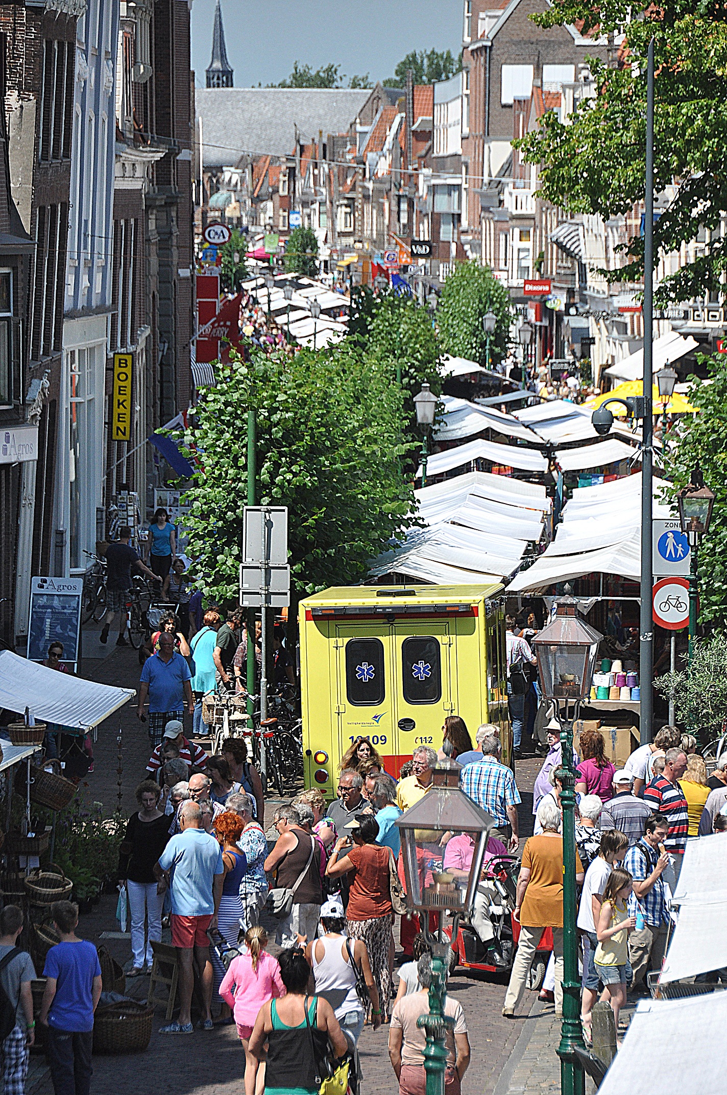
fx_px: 5922
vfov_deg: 10.6
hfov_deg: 7.0
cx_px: 364
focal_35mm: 195
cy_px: 548
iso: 400
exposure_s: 1/1600
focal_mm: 130
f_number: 6.3
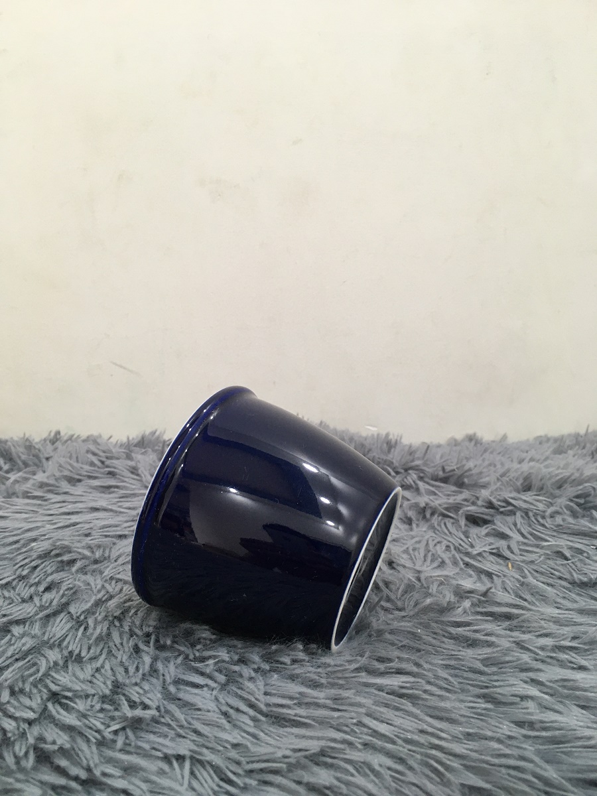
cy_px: 398
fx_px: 667
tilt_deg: -13.2
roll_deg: -0.2
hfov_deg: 48.2
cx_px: 298
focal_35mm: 29
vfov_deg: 61.7
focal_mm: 4.15
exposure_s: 1/33
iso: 100
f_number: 2.2
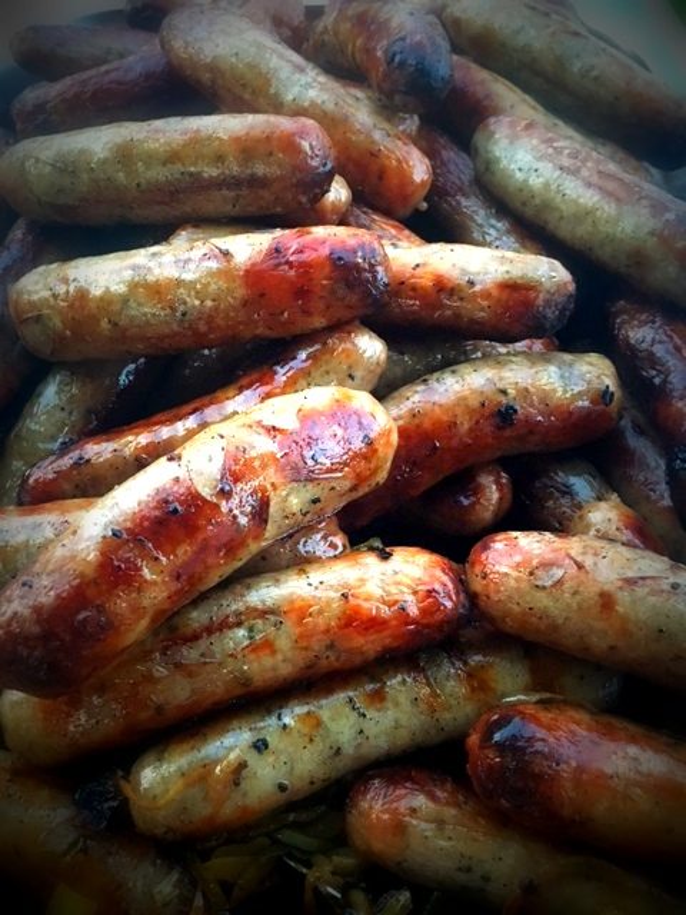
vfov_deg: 61.7
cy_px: 458
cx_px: 343
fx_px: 766
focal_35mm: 29
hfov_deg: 48.2
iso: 320
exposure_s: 1/17
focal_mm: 4.15
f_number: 2.2
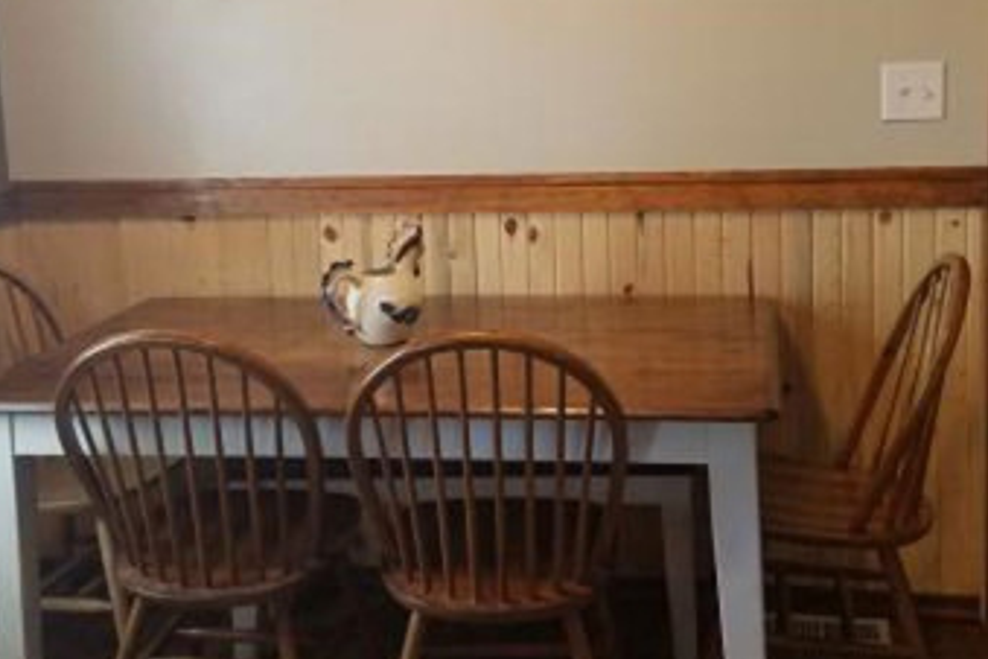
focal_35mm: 51
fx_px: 1400
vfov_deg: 26.3
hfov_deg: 38.9
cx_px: 498
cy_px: 213
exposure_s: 1/40
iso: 125
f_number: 1.7
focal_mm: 4.2
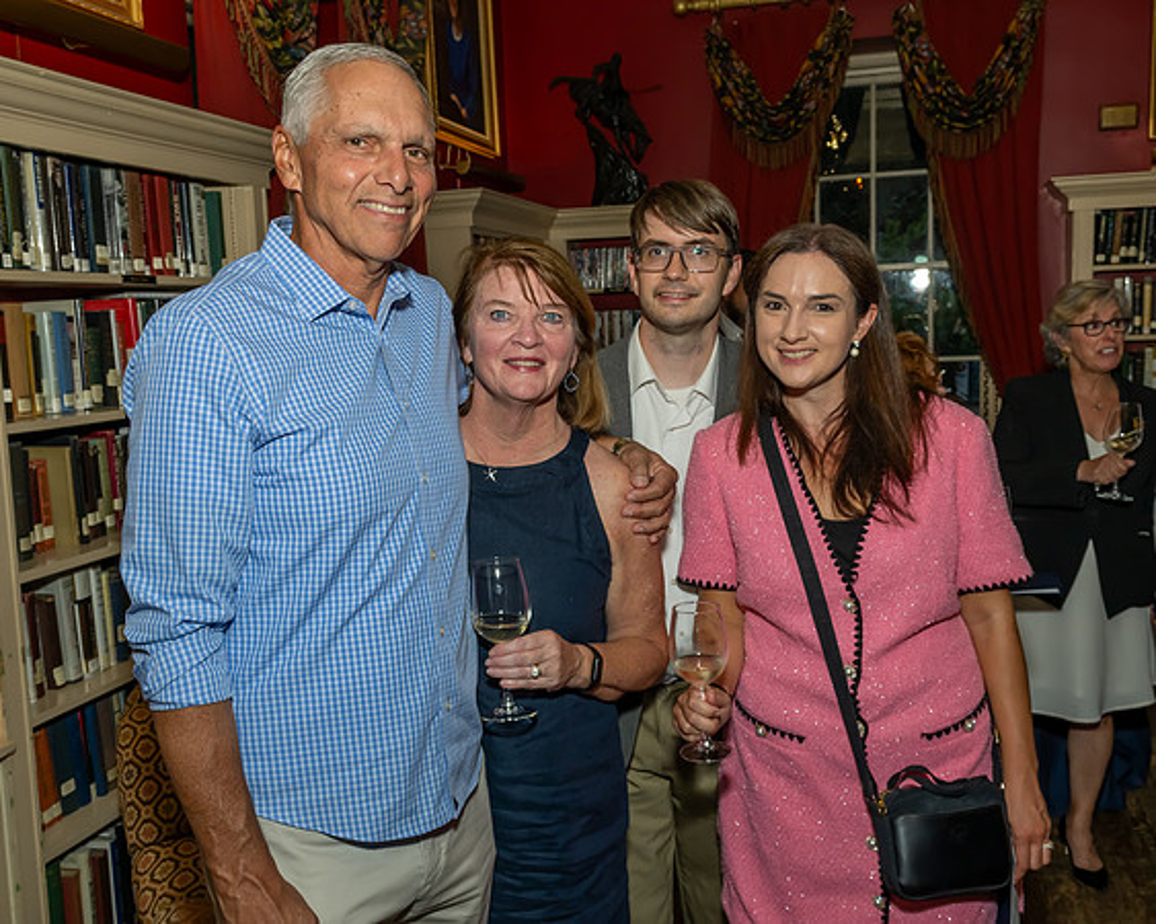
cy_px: 462
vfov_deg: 43.6
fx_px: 1156
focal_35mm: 34
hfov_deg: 53.1
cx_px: 580
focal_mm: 20
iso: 400
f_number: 8
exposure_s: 1/250
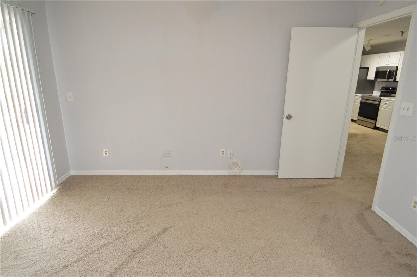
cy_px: 138
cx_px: 208
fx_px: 208
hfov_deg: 90.1
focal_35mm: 18
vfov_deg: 67.3
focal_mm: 12
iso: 1250
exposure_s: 1/60
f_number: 4
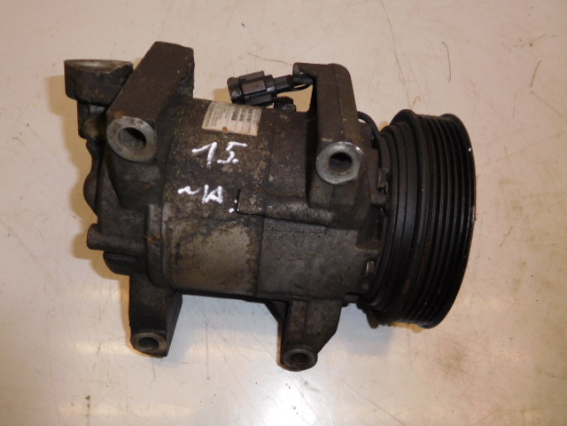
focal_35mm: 28
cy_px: 213
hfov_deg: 63.4
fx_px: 459
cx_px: 284
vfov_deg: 49.7
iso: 200
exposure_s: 1/30
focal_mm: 5
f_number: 7
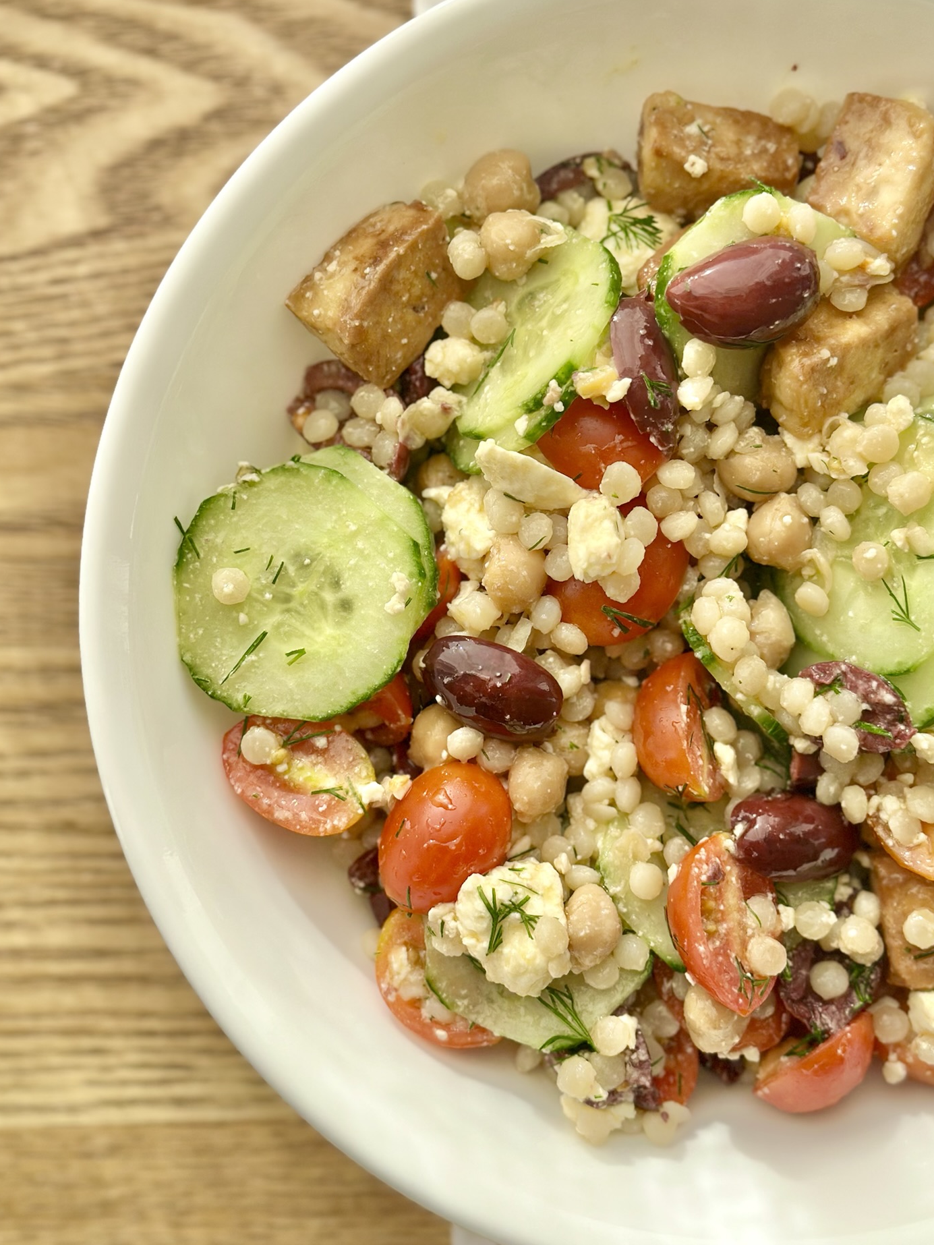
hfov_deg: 28.0
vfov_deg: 36.8
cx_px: 498
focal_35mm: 52
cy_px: 608
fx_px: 1870
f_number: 1.78
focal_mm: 6.86
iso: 80
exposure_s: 1/1639
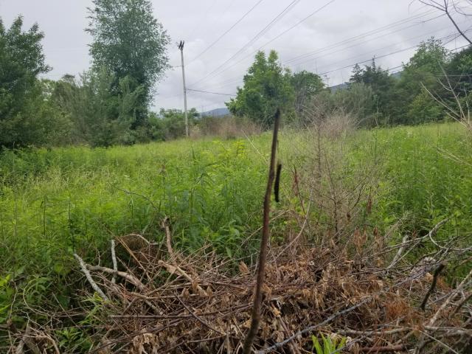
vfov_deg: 53.1
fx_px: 355
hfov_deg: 67.3
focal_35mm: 26
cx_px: 236
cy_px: 177
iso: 50
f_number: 1.7
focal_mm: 4.3
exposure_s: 1/1168
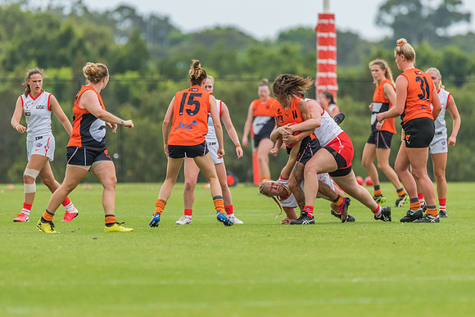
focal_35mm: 754
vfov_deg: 1.8
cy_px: 156
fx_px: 9950
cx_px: 256
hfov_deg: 2.7
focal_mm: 600
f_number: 7.1
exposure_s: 1/1600
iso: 1000
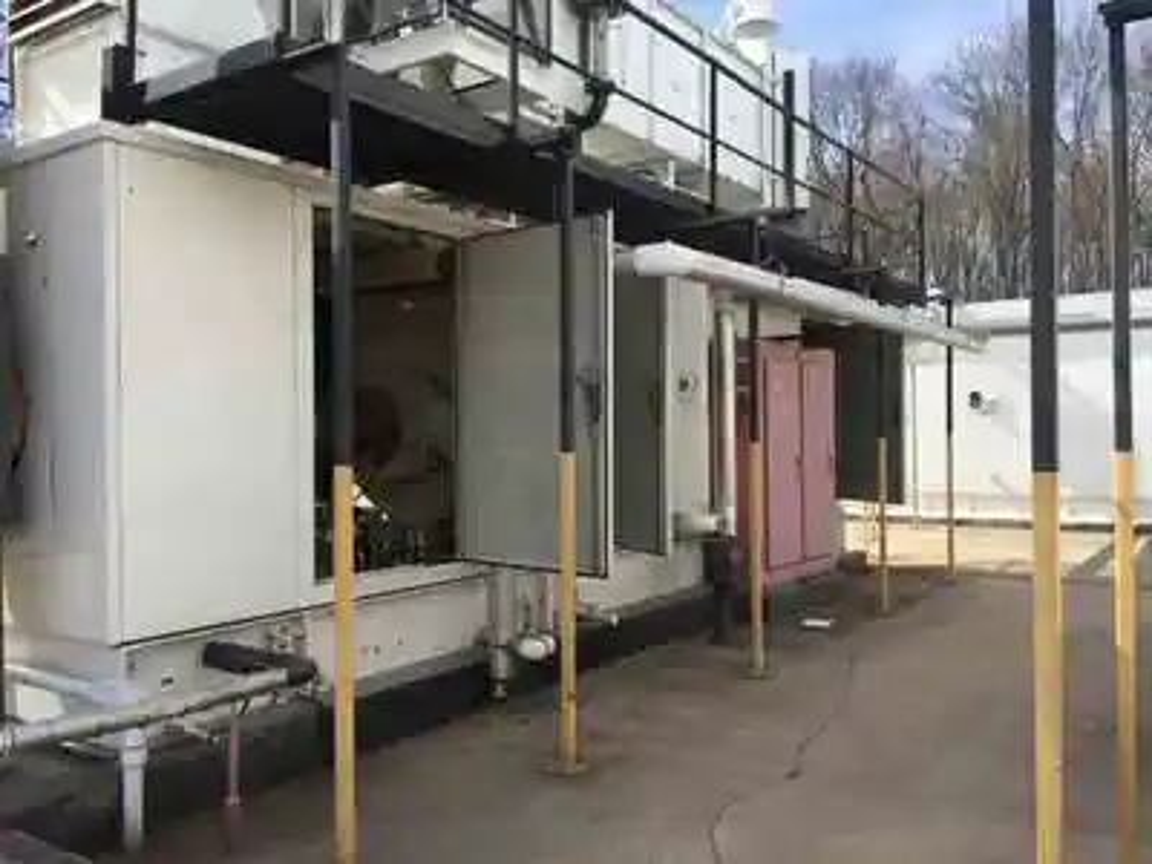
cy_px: 432
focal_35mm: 29
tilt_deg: +0.9
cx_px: 576
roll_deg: +1.1
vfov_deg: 48.2
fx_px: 965
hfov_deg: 61.7
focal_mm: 4.15
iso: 32
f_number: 2.2
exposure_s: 1/1099
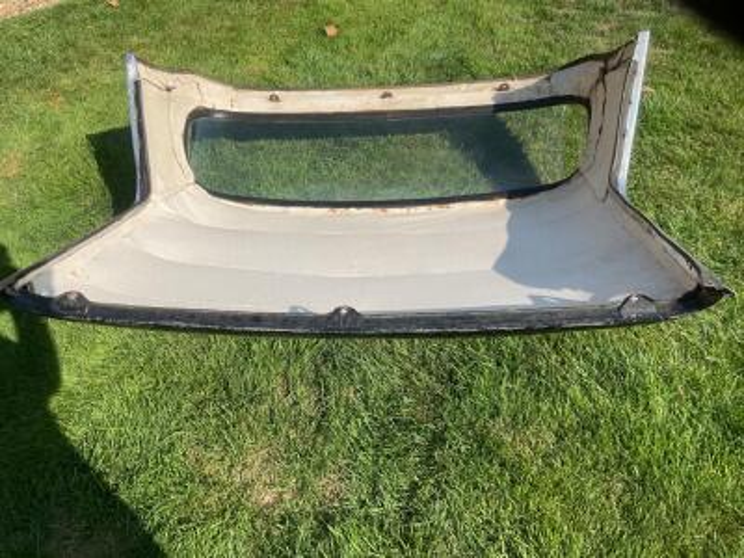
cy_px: 279
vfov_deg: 48.2
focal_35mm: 29
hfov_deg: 61.7
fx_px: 623
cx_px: 372
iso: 16
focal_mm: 3
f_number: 1.8
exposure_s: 1/1786
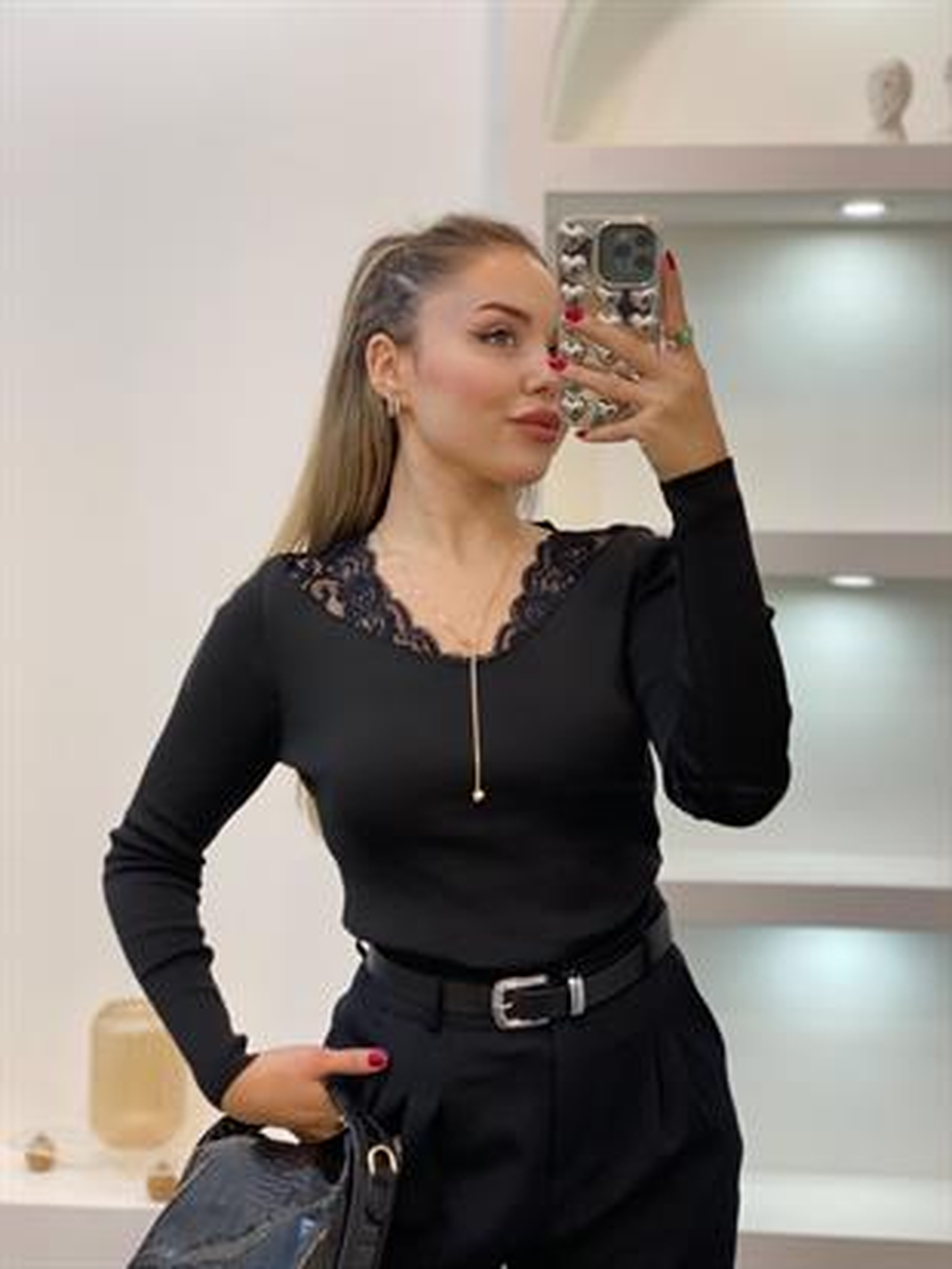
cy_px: 634
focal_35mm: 52
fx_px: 1906
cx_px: 476
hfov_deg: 28.0
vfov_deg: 36.8
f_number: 2
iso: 100
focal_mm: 6
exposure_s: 1/100
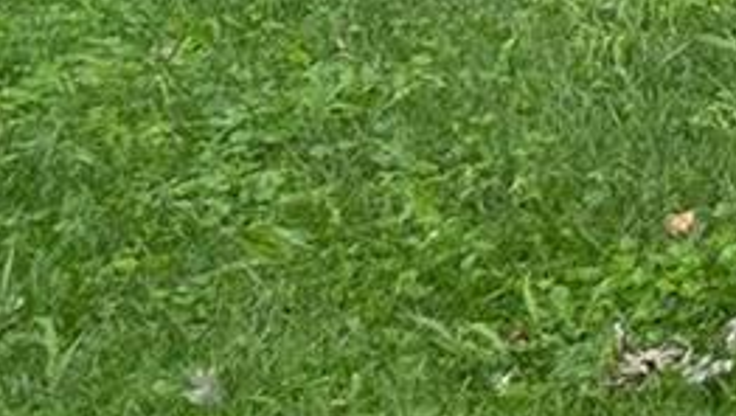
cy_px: -734
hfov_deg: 11.6
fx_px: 2247
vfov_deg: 9.0
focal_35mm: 115
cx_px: 2146
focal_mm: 9
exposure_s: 1/200
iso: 400
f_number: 8
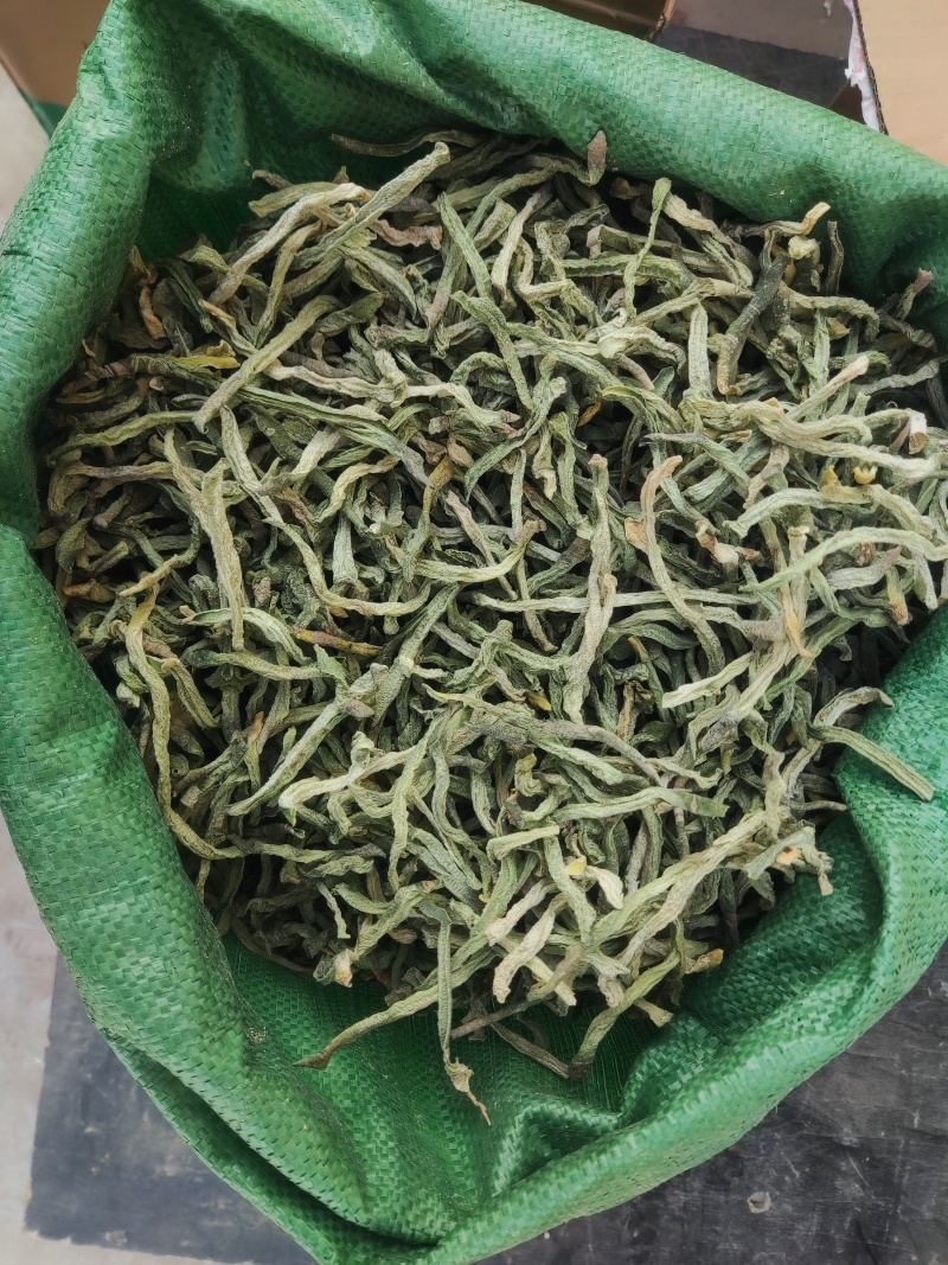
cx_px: 474
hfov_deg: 54.9
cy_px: 632
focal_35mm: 25
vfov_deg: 69.4
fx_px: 913
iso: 50
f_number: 1.79
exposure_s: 1/168
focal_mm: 4.71
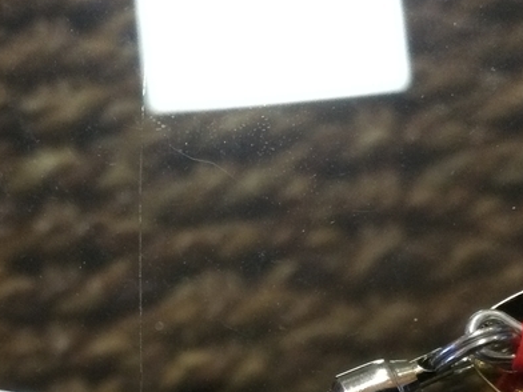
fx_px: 1435
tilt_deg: -77.3
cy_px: 455
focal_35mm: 95
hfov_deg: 20.6
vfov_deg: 15.1
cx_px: 233
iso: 125
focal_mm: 3.3
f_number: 2.4
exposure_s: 1/30
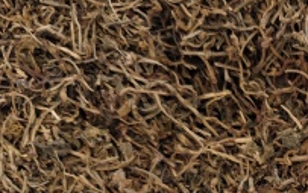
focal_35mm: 96
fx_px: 806
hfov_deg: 19.4
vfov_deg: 12.8
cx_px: 434
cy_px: 308
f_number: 1.88
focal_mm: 5.56
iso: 801
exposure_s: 1/100
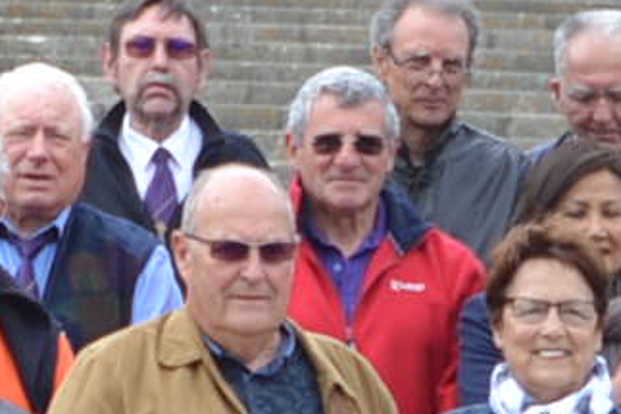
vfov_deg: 5.3
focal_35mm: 257
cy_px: 628
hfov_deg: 8.0
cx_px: 625
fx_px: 4431
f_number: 5.6
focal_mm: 24
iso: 100
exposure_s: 1/125
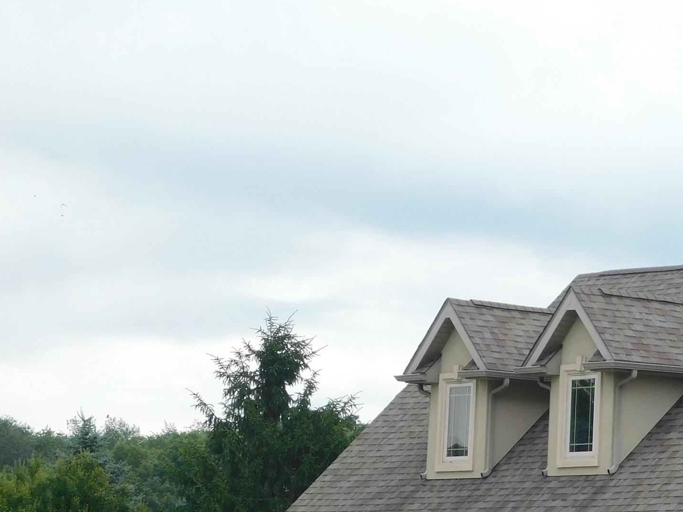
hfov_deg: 10.0
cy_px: 499
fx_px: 3868
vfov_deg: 7.6
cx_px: 593
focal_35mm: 196
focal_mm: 16.1
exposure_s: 1/500
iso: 125
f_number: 4.5
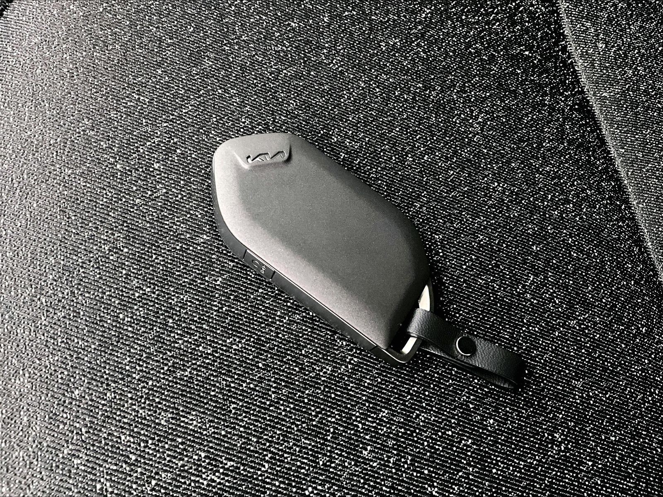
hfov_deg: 61.7
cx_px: 332
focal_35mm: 29
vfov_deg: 48.2
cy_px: 248
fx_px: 555
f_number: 1.8
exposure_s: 1/24
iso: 640
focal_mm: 3
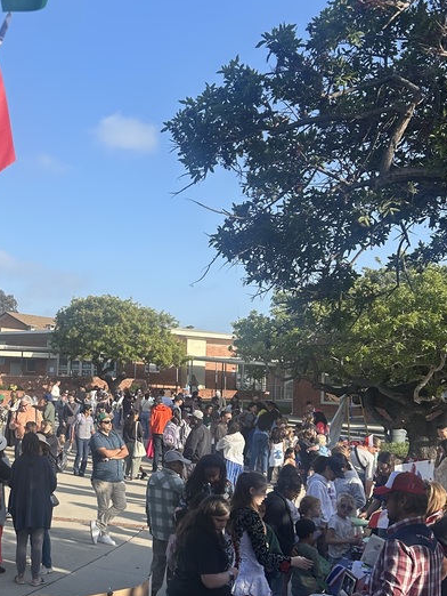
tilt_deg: +1.8
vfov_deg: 37.4
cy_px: 343
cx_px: 42
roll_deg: -2.3
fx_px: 877
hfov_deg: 27.5
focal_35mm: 51
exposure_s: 1/2762
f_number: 1.5
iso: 50
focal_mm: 5.7
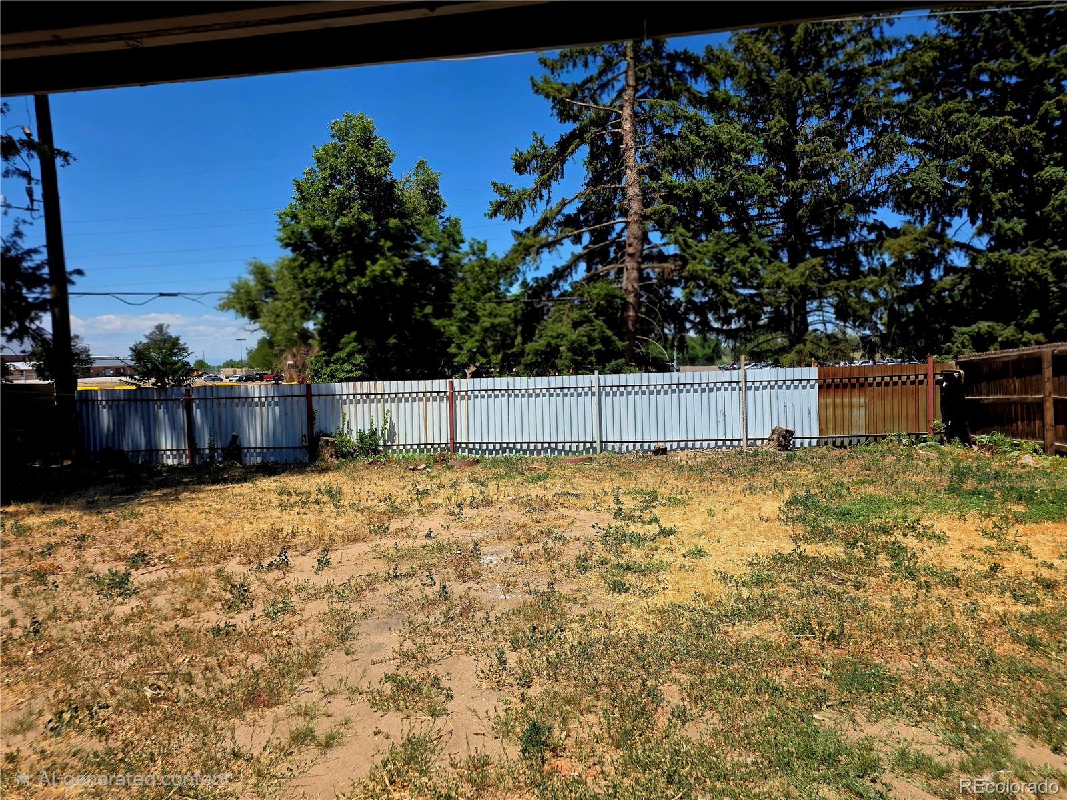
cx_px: 534
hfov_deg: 73.9
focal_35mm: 23
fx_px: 709
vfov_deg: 58.9
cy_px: 400
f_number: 1.7
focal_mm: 6.25
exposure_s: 1/10000
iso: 80
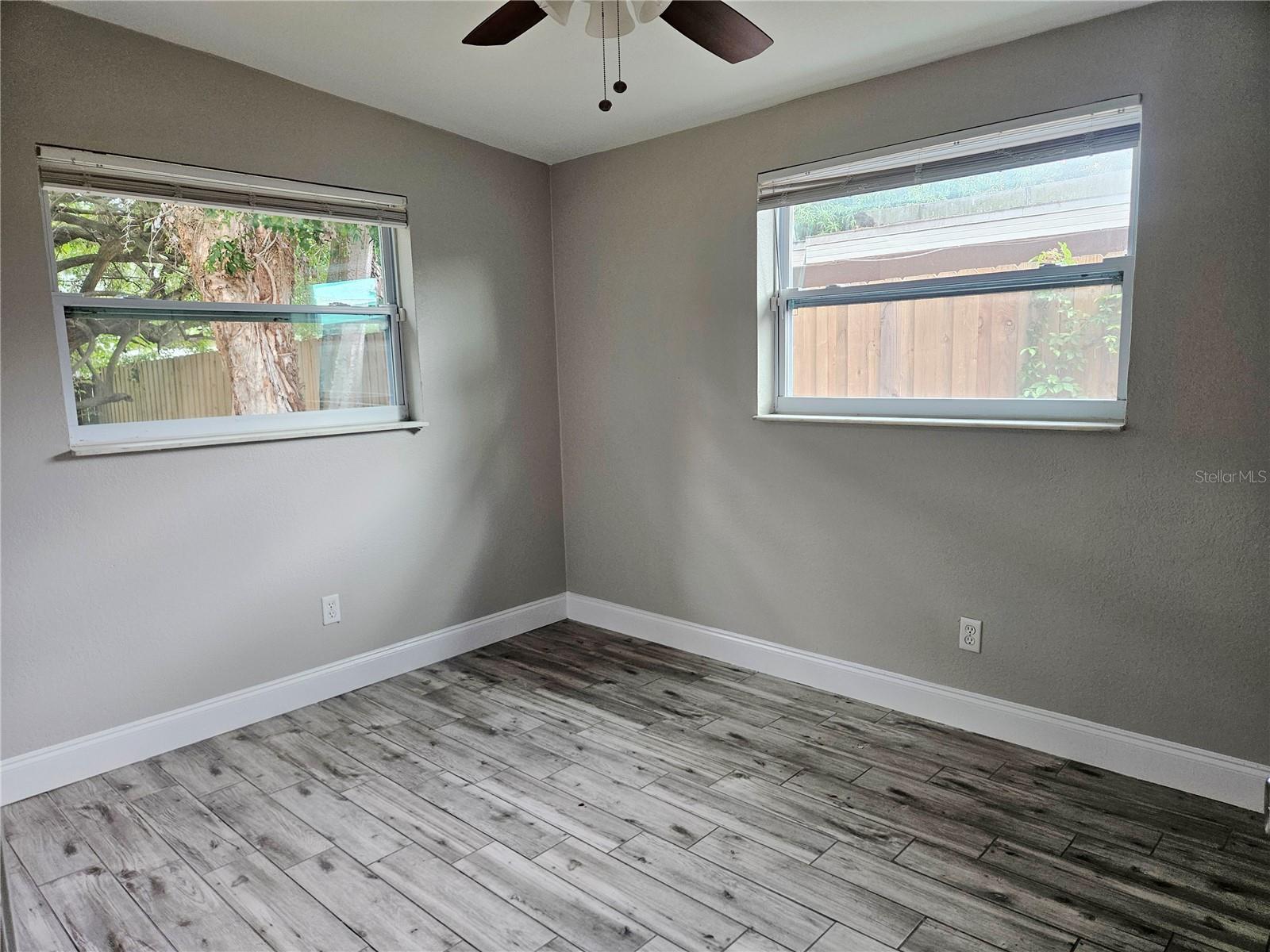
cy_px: 476
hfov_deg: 73.9
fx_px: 844
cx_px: 635
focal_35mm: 23
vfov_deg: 58.9
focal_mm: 5.4
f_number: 1.8
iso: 200
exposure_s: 1/120
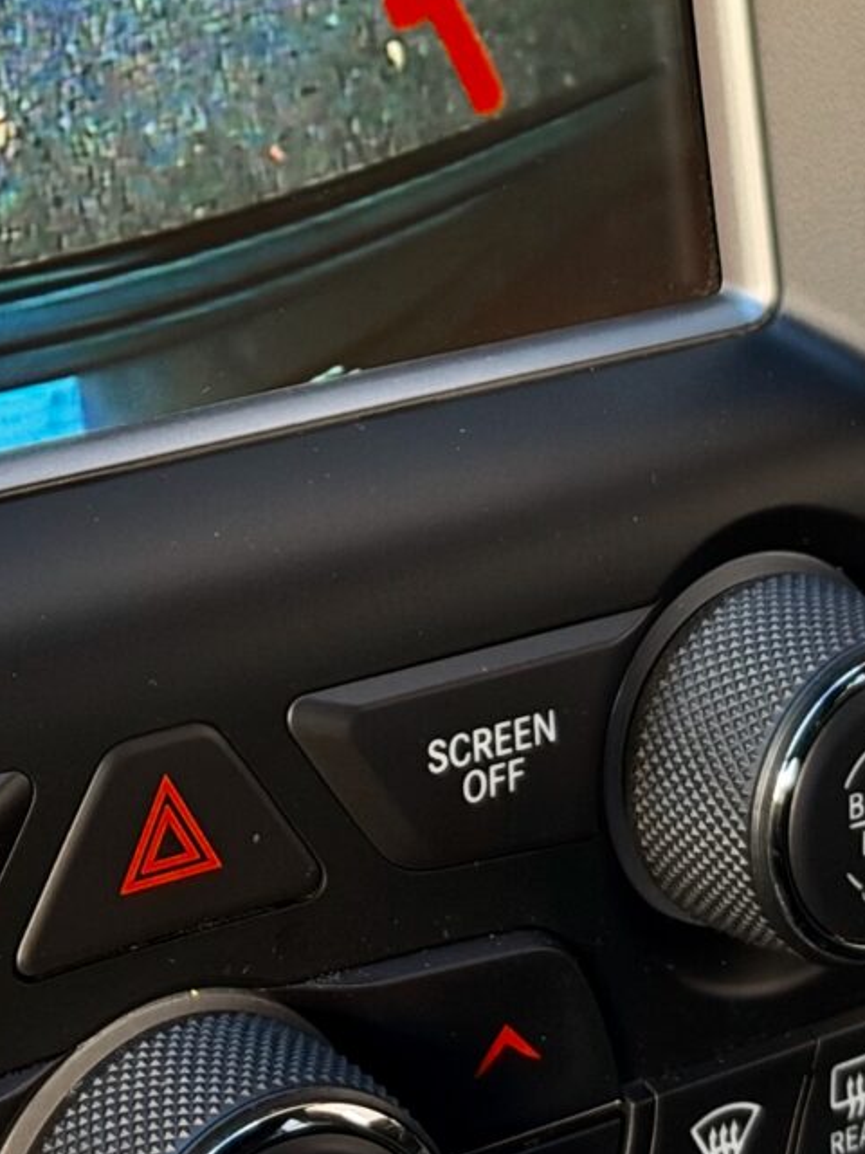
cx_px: -218
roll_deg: -5.6
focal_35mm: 124
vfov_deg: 15.4
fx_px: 4131
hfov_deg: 11.7
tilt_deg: -20.1
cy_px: -151
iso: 250
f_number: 1.8
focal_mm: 6.93
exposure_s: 1/121
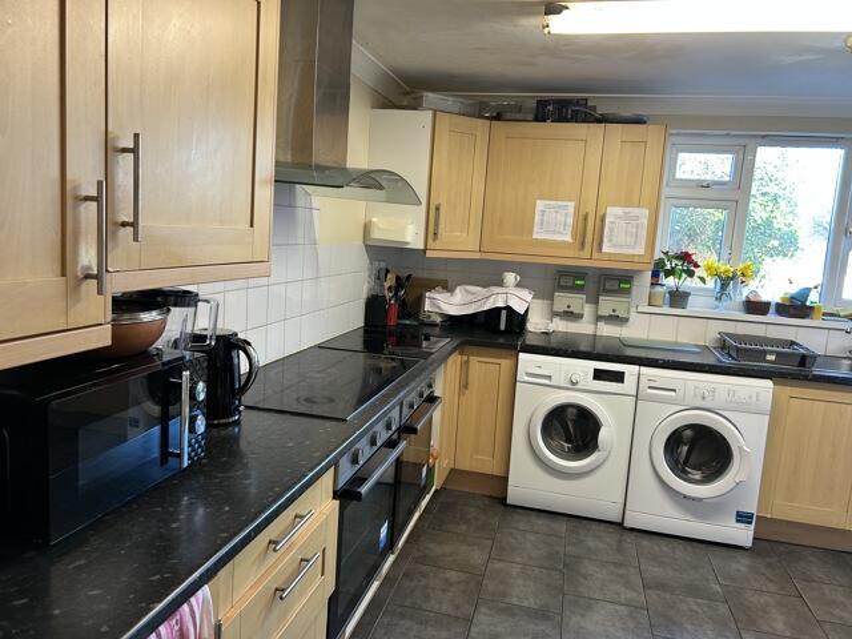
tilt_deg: -7.9
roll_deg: -3.6
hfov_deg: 67.3
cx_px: 426
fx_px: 640
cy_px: 320
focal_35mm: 26
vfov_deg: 53.1
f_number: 1.5
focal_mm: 5.7
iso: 80
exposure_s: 1/50
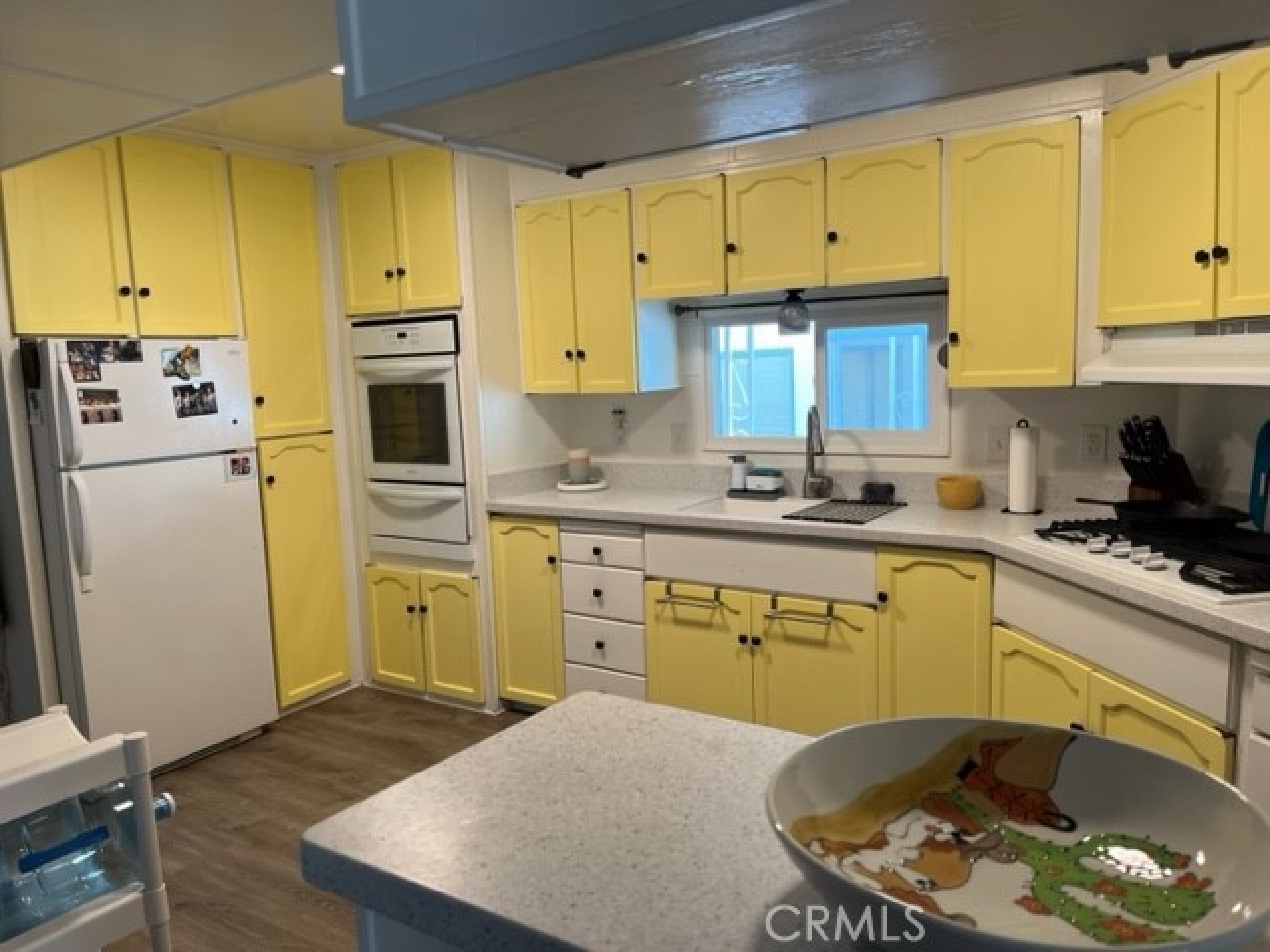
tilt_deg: -8.2
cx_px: 635
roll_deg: +2.3
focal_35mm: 26
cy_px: 476
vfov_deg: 53.1
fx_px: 954
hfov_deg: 67.3
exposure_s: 1/60
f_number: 1.6
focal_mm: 5.1
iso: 80
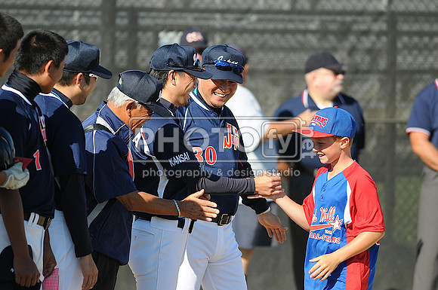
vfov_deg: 3.0
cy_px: 145
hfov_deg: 4.6
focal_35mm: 450
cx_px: 219
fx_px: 5467
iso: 200
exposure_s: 1/1000
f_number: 4
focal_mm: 300
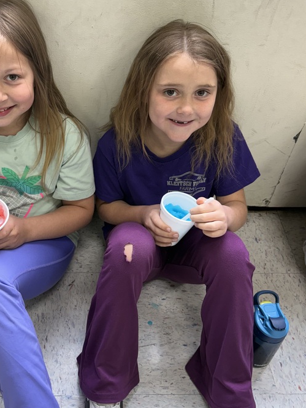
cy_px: 186
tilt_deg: -45.5
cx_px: 89
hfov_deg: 35.4
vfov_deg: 46.8
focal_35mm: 40
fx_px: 472
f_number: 1.6
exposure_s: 1/120
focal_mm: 5.96
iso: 125
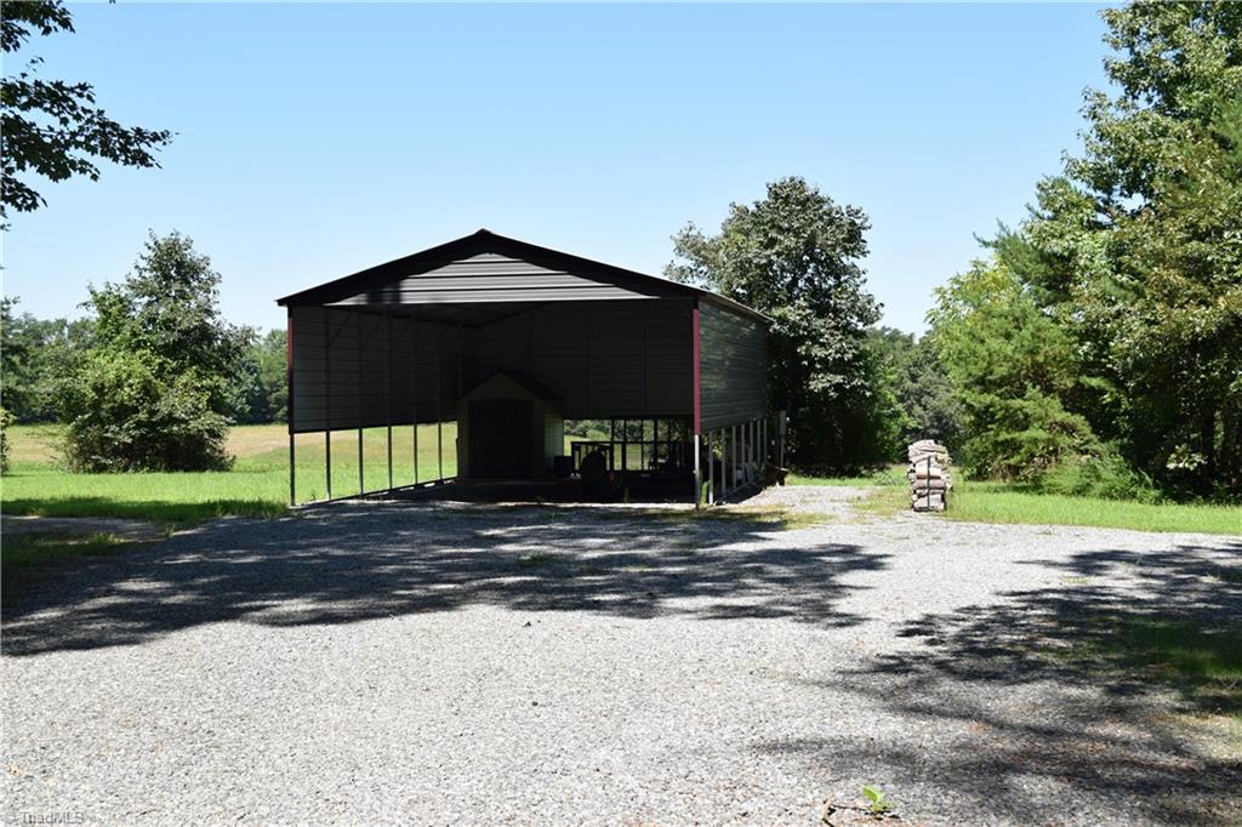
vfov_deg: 34.2
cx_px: 621
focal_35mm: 39
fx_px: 1345
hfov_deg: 49.6
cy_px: 414
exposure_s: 1/200
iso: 100
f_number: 8
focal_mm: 26
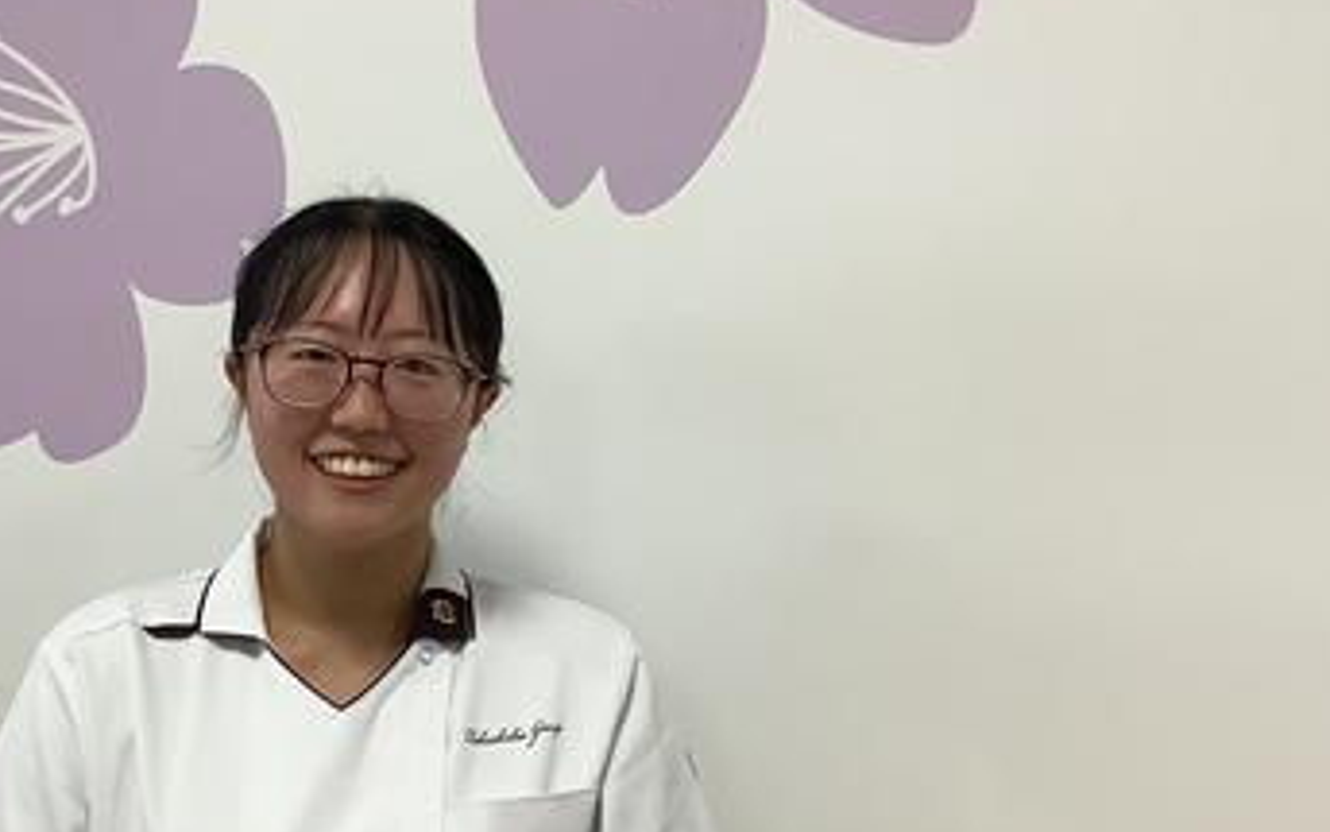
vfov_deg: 23.0
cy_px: 553
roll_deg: +0.1
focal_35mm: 56
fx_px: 2030
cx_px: 477
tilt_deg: -11.0
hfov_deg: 36.0
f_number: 2.4
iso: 64
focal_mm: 3.3
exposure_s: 1/100
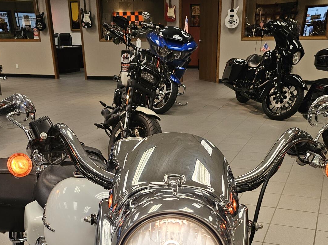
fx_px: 407
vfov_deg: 31.7
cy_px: 228
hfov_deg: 43.9
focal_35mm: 43
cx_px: 166
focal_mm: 6.3
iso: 80
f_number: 1.7
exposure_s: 1/120
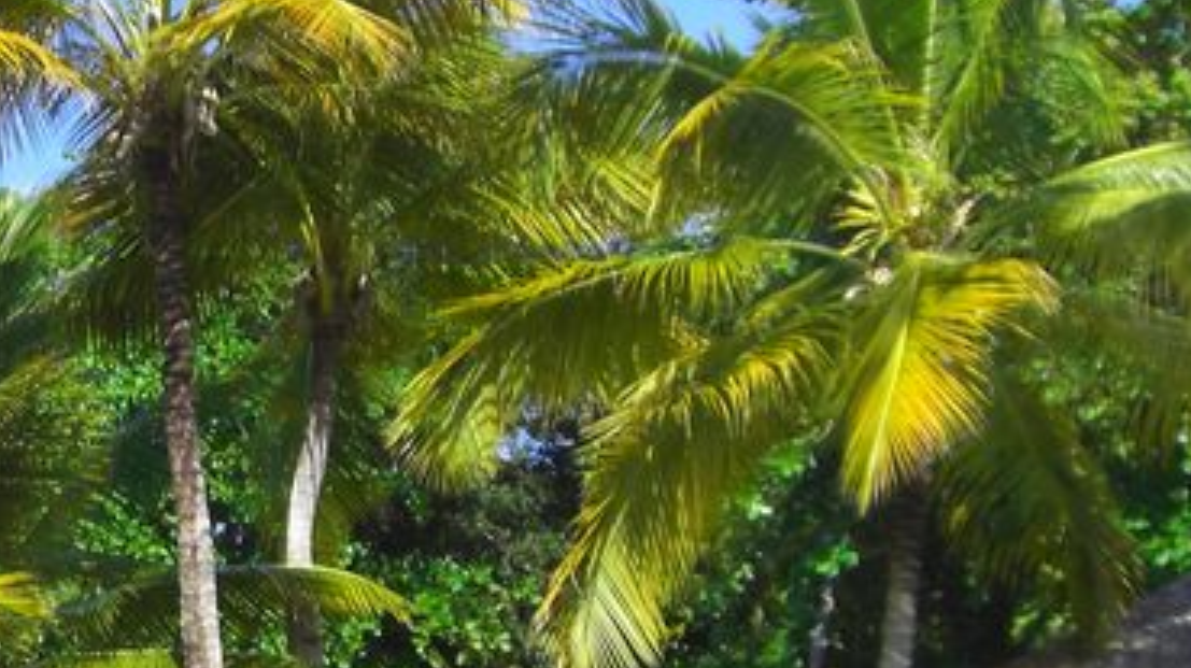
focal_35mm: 115
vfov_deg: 10.5
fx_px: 3629
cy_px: 523
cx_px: 65
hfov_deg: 18.3
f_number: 8
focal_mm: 6.2
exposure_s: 1/125
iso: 100
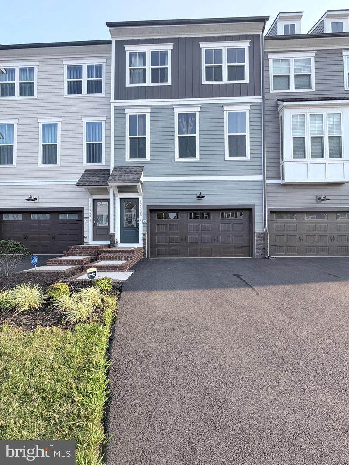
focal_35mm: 14
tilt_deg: +2.1
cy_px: 232
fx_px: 188
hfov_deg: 85.7
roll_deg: +0.8
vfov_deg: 102.1
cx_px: 174
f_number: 2.2
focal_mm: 2.22
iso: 64
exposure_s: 1/502
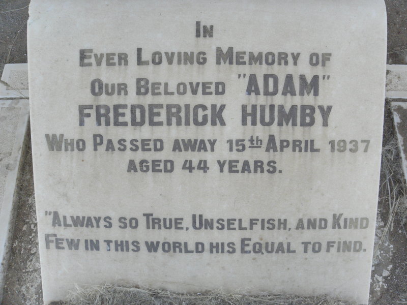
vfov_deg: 53.1
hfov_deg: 67.3
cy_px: 152
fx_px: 306
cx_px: 204
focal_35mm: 26
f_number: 6.3
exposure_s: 1/200
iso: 200
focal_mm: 4.6
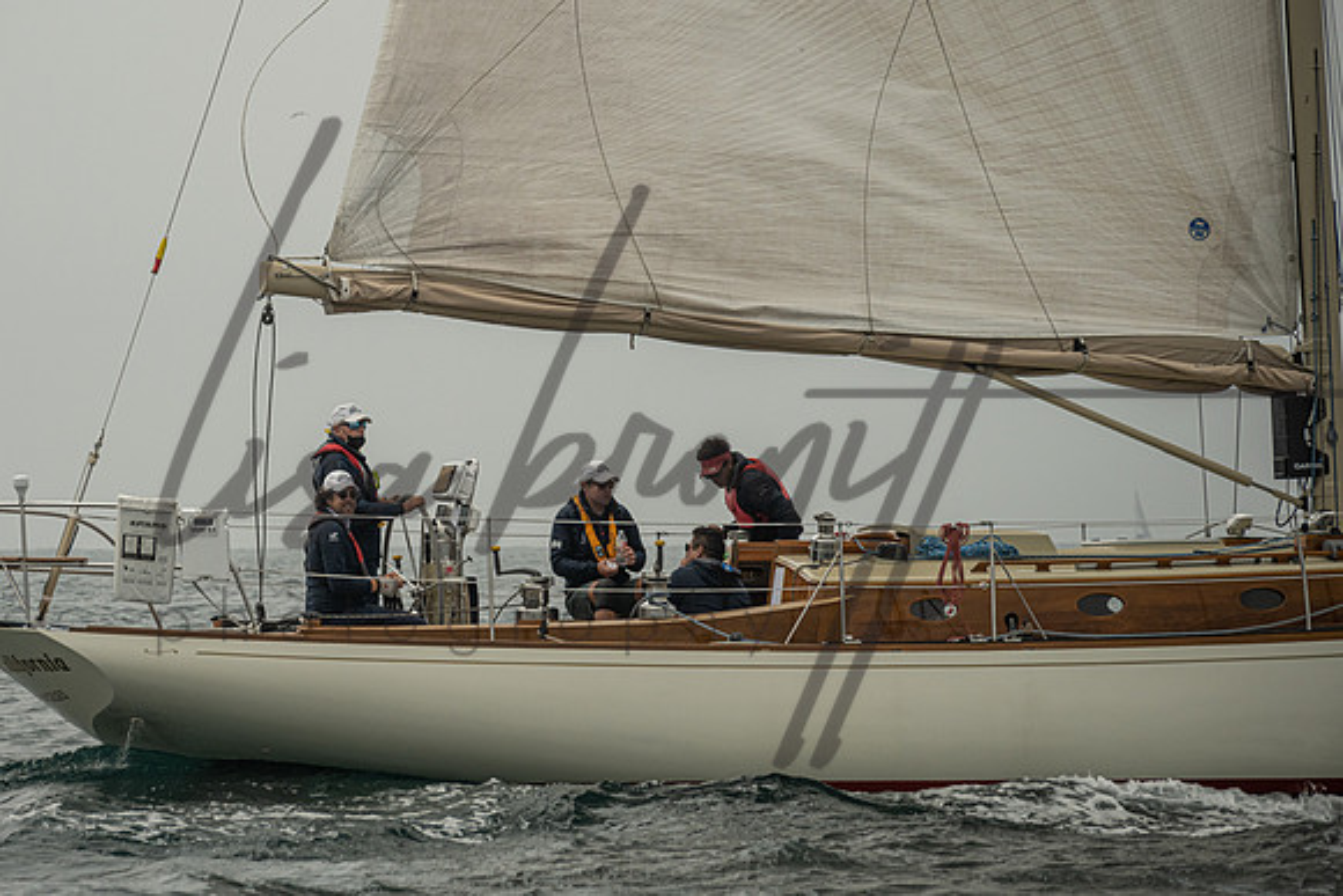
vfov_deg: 5.1
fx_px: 9983
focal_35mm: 268
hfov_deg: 7.7
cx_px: 455
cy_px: 326
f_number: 6.3
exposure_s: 1/2000
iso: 400
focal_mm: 200
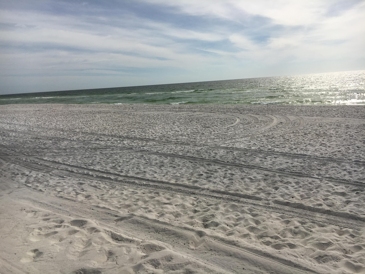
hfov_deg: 61.7
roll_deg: +4.1
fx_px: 306
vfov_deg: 48.2
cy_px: 137
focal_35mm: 29
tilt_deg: -7.7
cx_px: 182
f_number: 2.2
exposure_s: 1/5917
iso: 25
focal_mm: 4.15
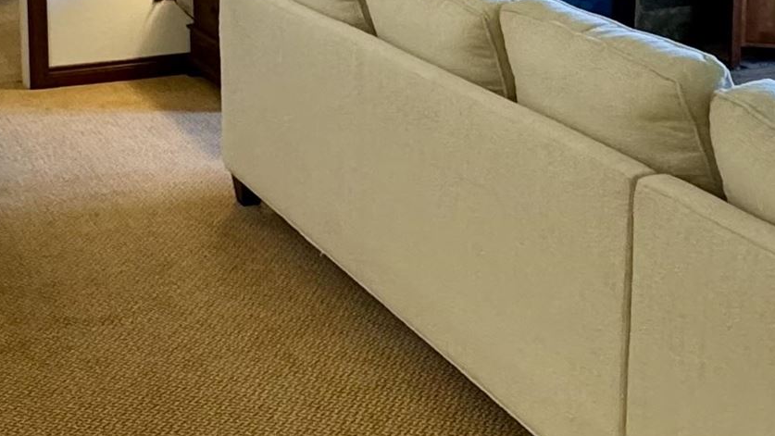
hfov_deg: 35.5
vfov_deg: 19.9
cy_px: -114
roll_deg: +1.0
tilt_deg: -7.8
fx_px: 1151
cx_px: 112
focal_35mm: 56
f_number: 2.2
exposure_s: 1/60
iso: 320
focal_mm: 2.22
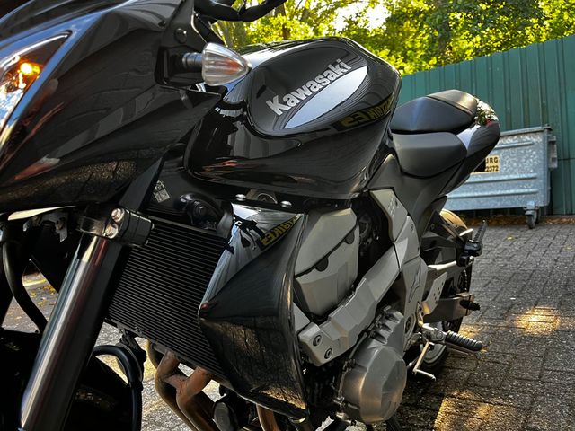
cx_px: 288
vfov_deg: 53.1
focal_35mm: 26
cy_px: 216
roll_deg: +4.8
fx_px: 432
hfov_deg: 67.3
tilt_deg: -4.8
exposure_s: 1/97
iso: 125
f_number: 1.6
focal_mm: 5.1
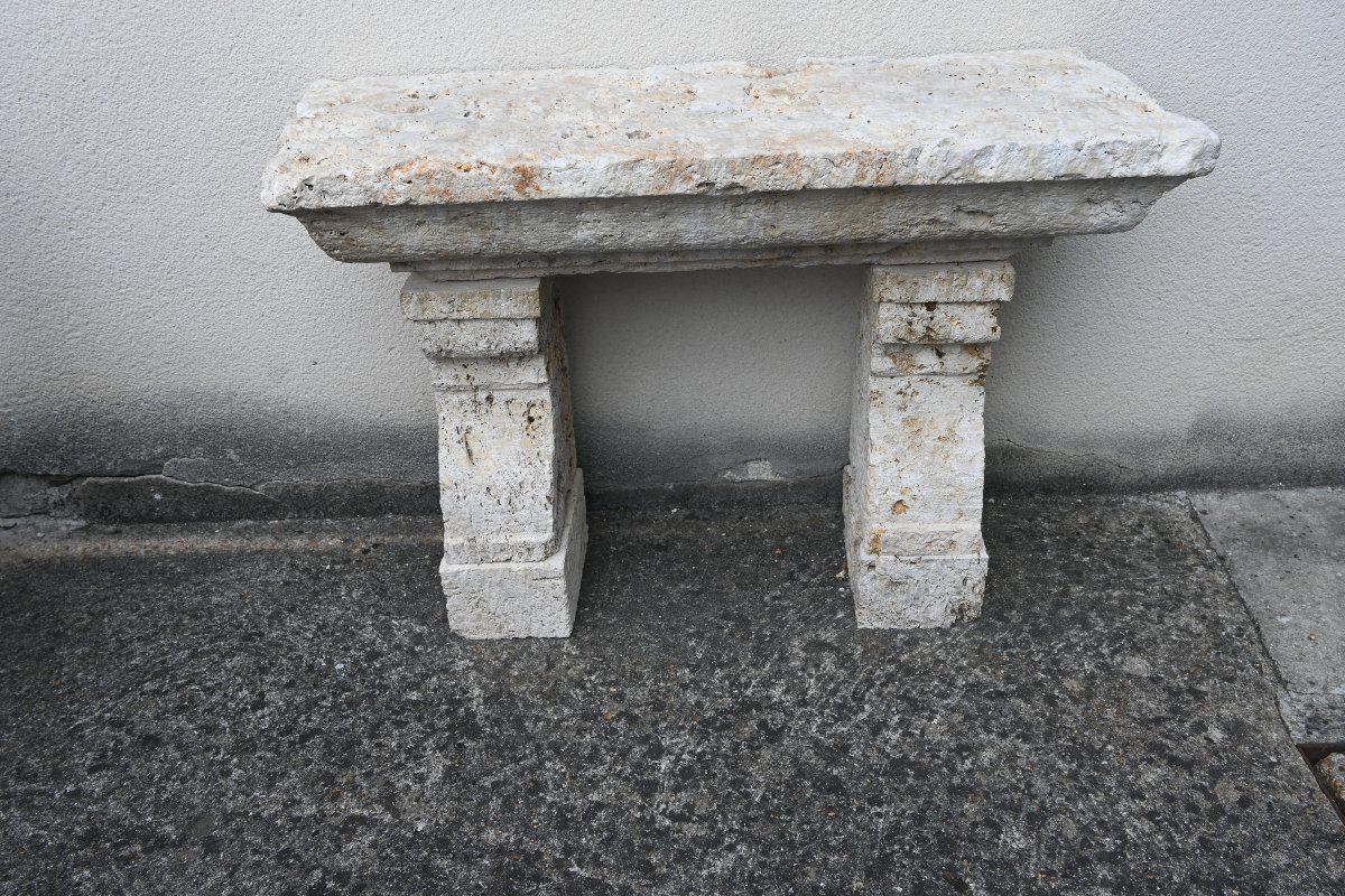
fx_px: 1233
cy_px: 448
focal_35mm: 33
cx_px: 672
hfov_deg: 57.2
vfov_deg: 40.0
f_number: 5
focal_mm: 22
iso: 200
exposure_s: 1/250
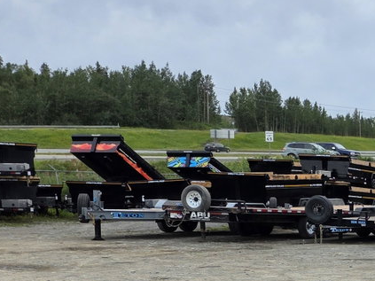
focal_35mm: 87
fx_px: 942
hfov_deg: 18.2
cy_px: 330
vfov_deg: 16.3
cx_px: 660
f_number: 1.7
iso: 32
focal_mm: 6.25
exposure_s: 1/180
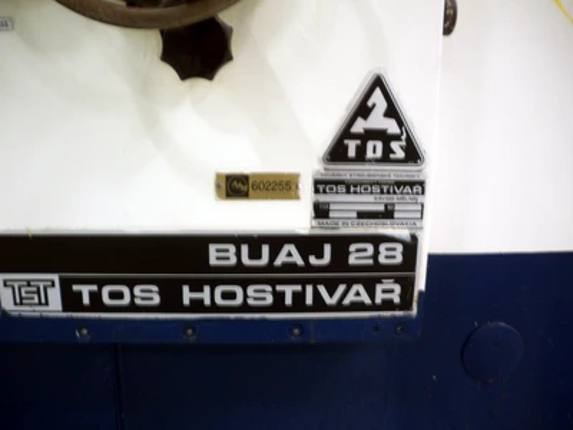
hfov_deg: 49.0
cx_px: 286
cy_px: 215
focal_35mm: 38
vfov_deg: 37.7
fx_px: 629
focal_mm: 6.3
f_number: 3.5
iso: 80
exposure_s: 1/5
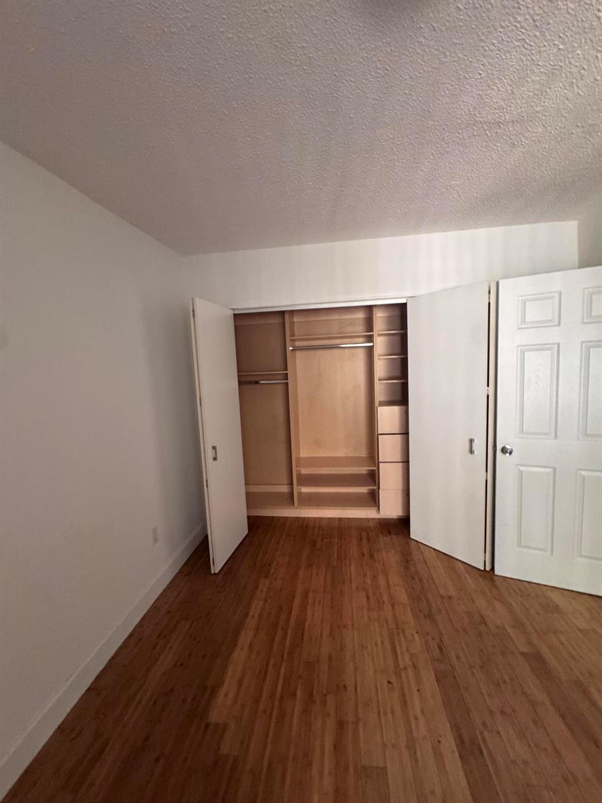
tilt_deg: -6.0
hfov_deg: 85.7
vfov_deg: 102.1
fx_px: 325
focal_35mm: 14
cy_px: 402
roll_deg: +2.7
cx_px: 301
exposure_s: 1/60
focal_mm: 2.22
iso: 500
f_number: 2.2
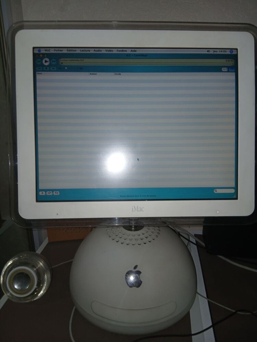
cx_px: 128
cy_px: 171
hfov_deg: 53.1
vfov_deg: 67.3
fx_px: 257
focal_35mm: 26
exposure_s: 1/50
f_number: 1.8
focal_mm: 3.98
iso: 40
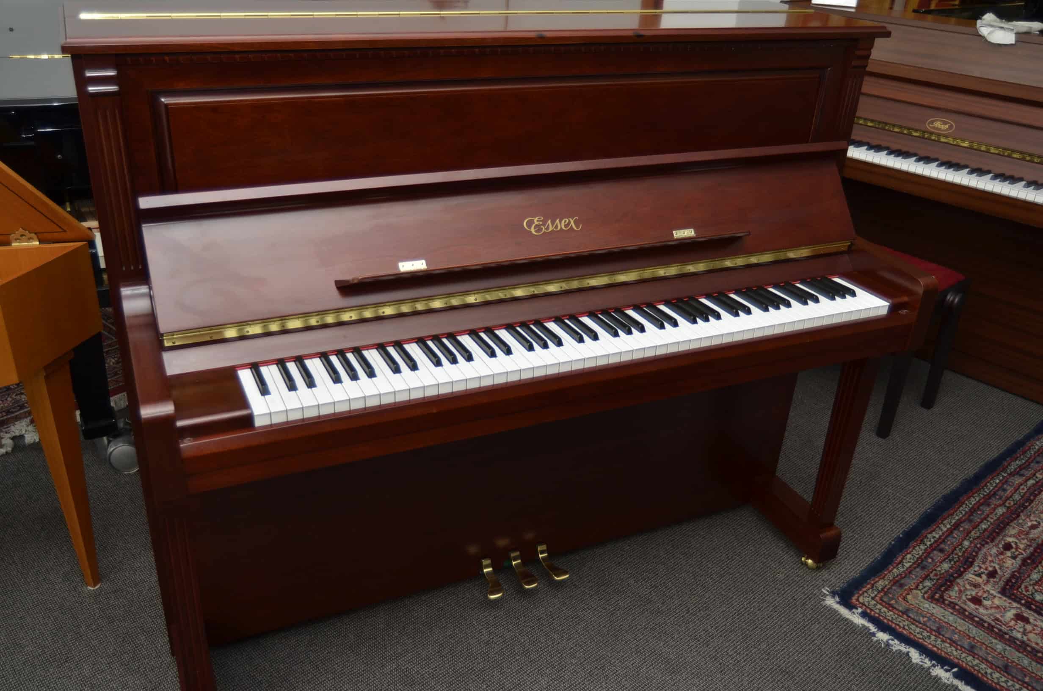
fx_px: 911
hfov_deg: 59.6
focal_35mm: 32
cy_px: 346
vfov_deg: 41.5
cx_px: 522
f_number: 3.8
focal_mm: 21
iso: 400
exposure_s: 1/125
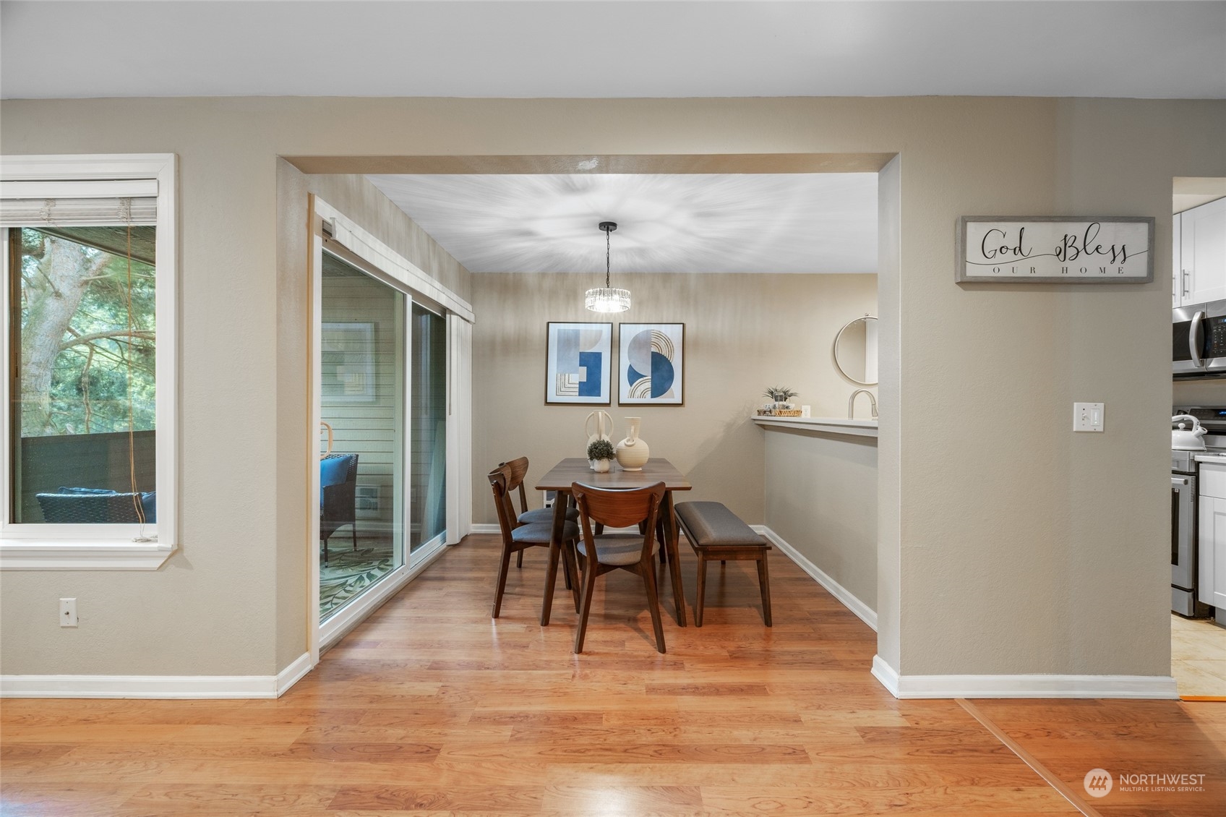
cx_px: 613
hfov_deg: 96.7
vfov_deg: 73.7
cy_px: 408
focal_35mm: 16
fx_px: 545
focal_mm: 16
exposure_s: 1.6
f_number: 8
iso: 400
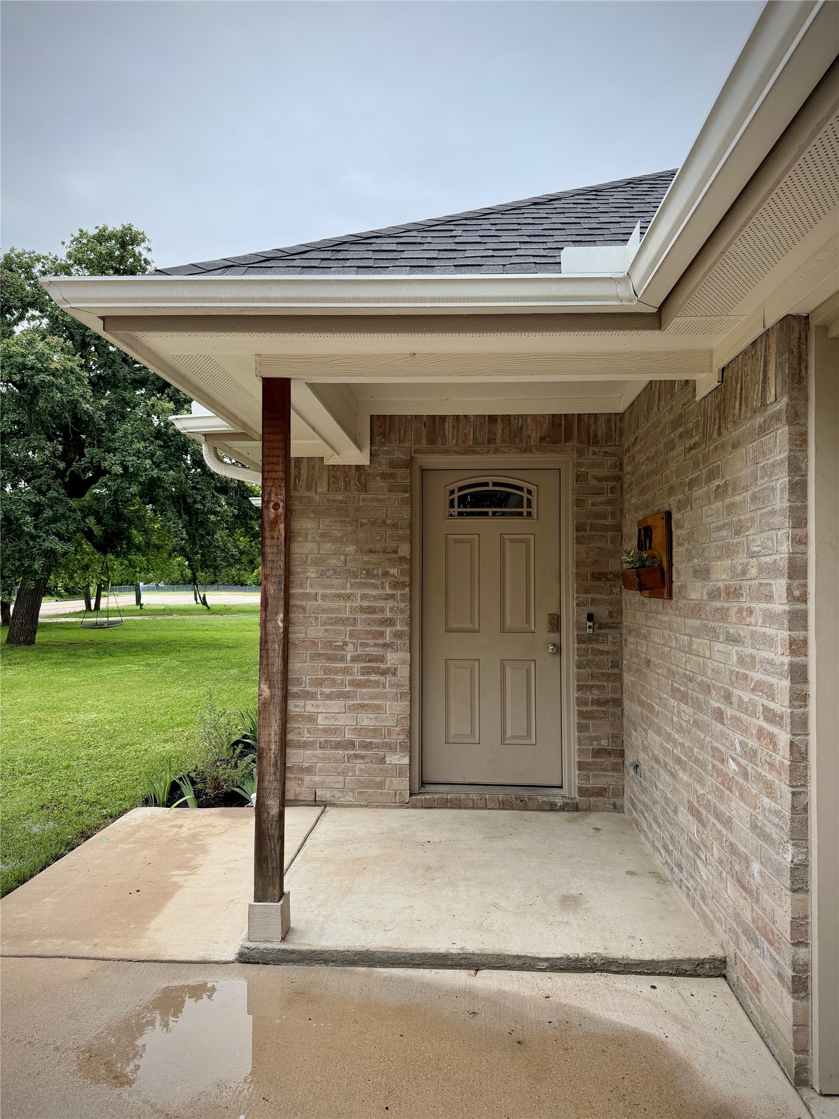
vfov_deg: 71.6
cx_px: 420
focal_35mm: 24
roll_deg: +0.2
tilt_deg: +1.6
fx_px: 776
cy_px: 560
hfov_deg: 56.8
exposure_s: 1/2611
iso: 100
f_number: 1.78
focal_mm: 6.76
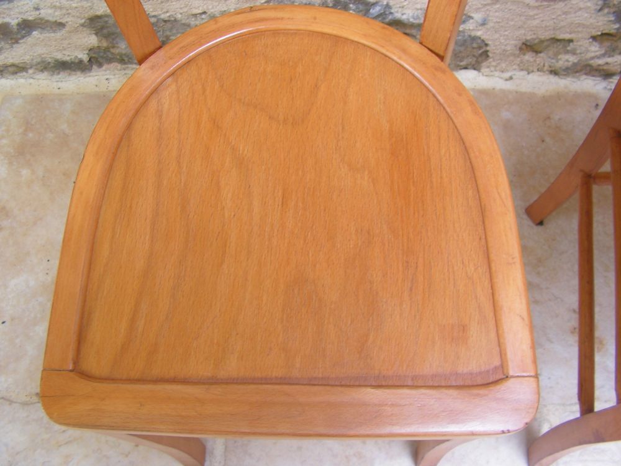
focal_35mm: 36
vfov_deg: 39.7
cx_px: 310
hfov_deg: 51.4
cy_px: 233
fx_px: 646
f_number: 3.2
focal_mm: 6
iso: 80
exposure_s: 1/40
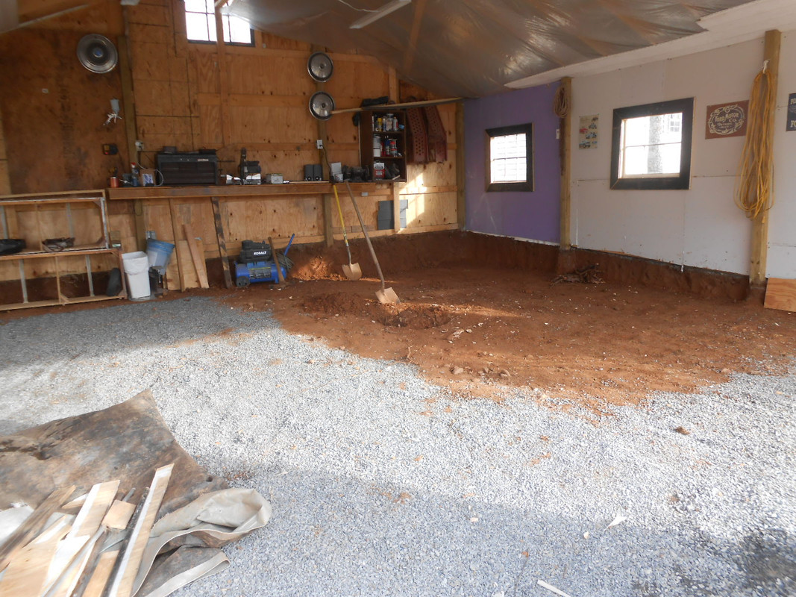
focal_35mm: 26
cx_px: 398
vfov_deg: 53.1
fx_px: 598
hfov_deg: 67.3
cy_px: 298
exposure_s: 1/40
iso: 80
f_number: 3.5
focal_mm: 4.6
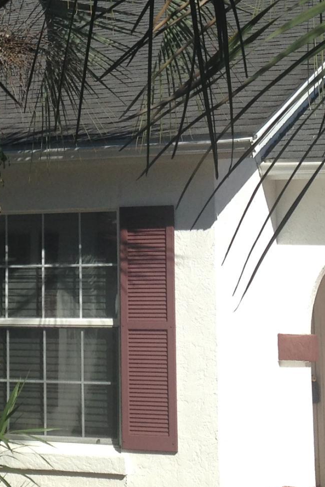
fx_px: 1434
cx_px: 2
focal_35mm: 106
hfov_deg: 12.8
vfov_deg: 19.2
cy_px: 168
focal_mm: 4.12
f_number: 2.4
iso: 50
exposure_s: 1/1748
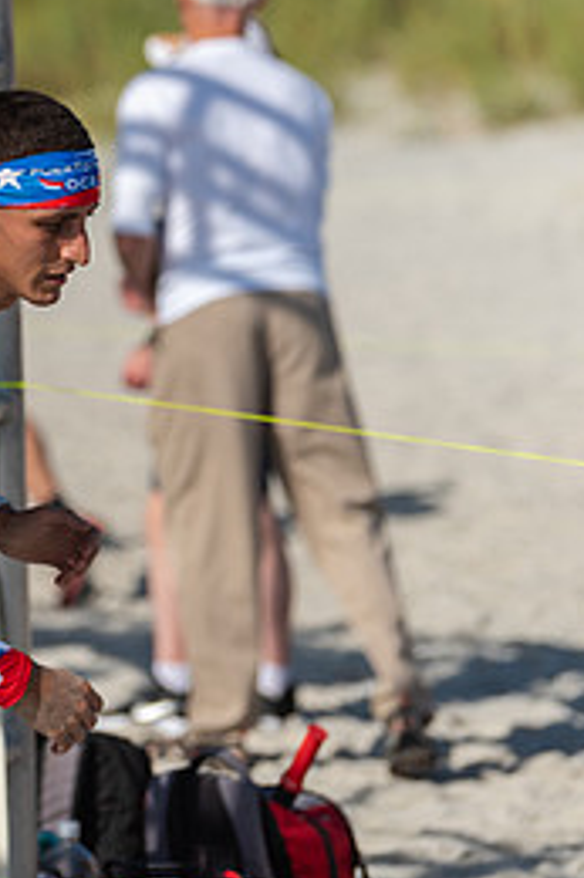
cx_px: 111
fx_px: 5141
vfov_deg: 9.7
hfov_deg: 6.5
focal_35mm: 211
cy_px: 165
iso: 360
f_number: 2.8
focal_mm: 122
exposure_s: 1/4000
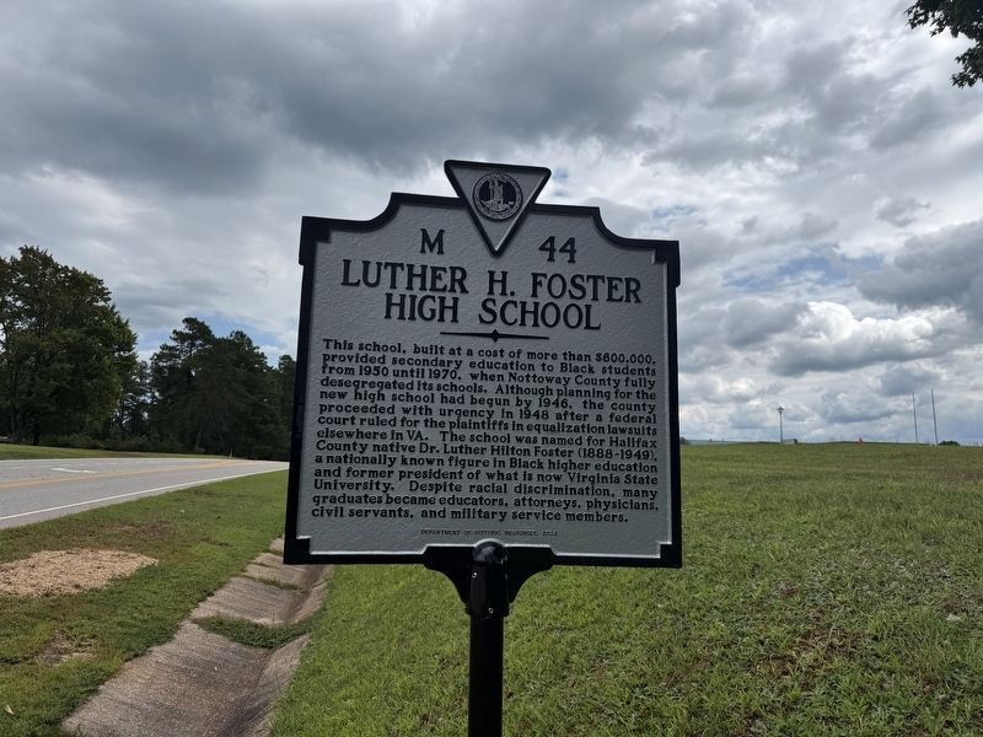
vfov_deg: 56.8
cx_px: 492
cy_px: 368
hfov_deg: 71.6
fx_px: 682
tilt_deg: +5.7
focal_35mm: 24
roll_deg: -1.9
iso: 80
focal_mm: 6.76
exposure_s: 1/8130
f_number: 1.78
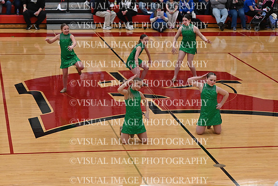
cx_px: 139
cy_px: 93
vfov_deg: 13.0
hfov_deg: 19.5
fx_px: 811
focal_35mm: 105
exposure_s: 1/400
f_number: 4
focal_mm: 70
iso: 3200
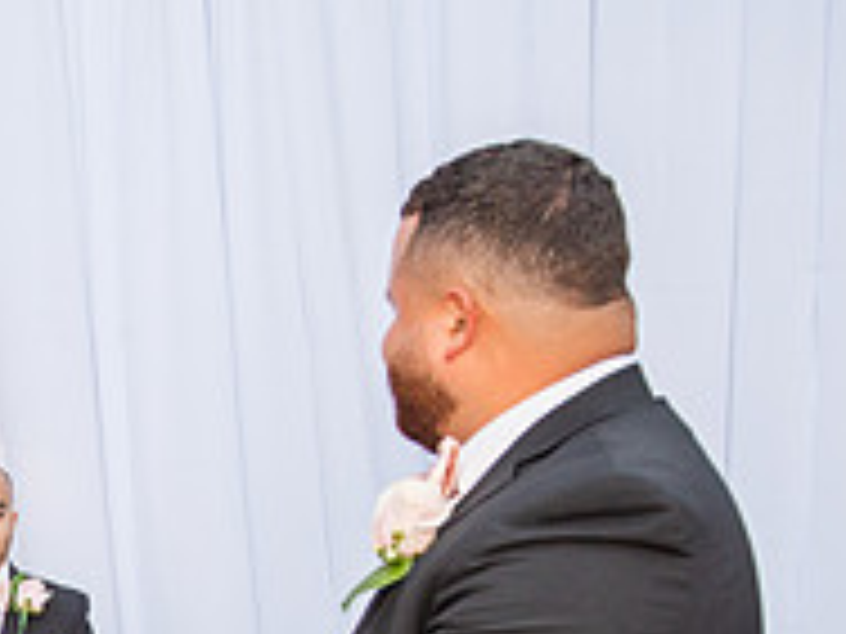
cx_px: -284
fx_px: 2322
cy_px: 825
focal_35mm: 95
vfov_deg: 14.9
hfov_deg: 19.0
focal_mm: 32
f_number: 5
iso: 500
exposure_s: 1/160
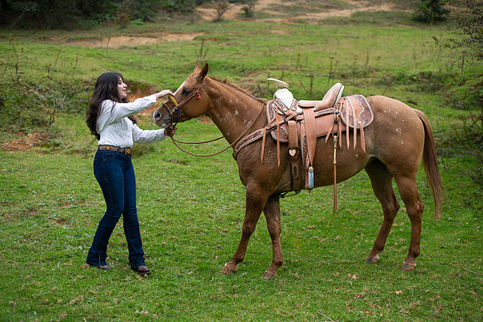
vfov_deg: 27.0
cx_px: 242
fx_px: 671
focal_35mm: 50
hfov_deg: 39.6
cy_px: 161
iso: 400
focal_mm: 50
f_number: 2.8
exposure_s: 1/2000
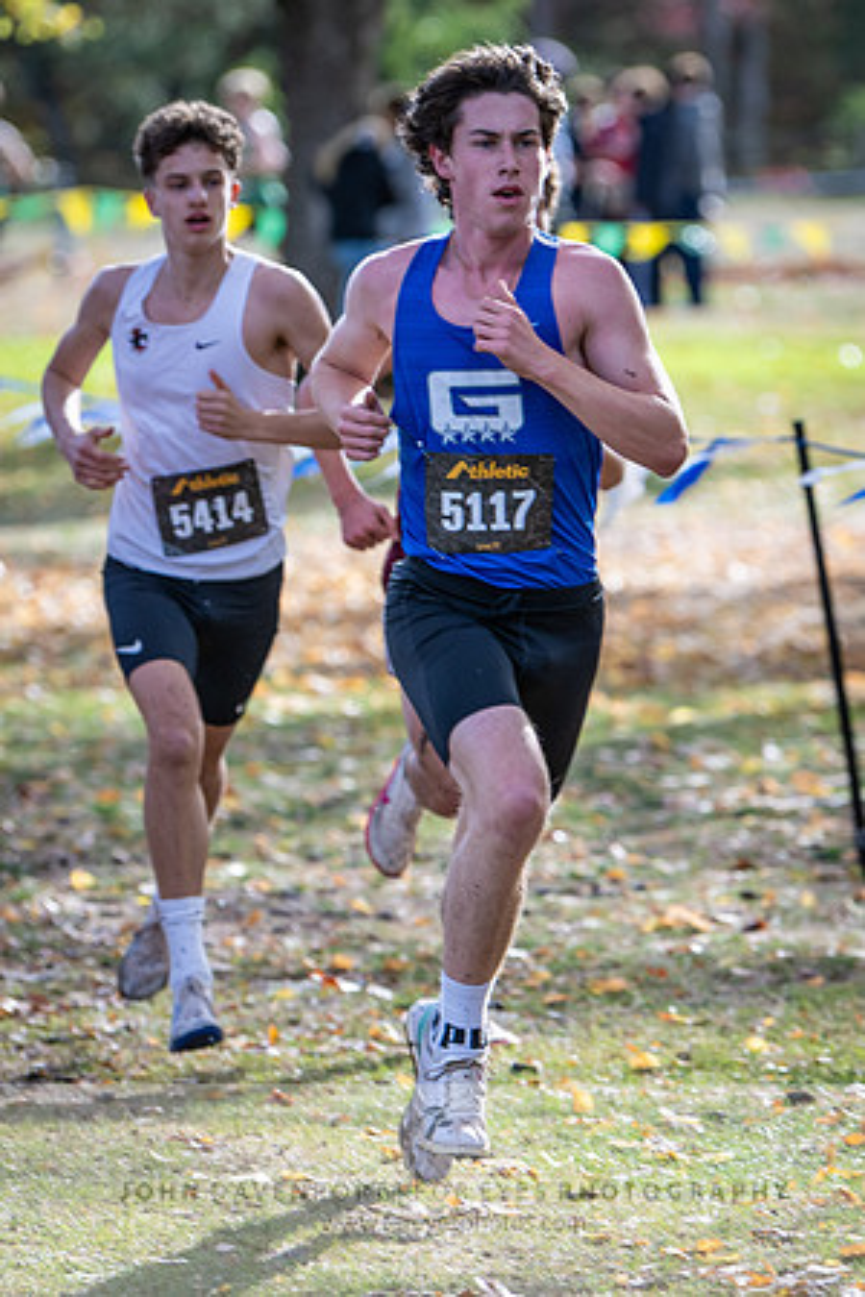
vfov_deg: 5.9
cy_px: 606
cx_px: 474
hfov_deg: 3.9
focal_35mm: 349
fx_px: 12582
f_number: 2.8
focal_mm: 155
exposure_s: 1/1000
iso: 200
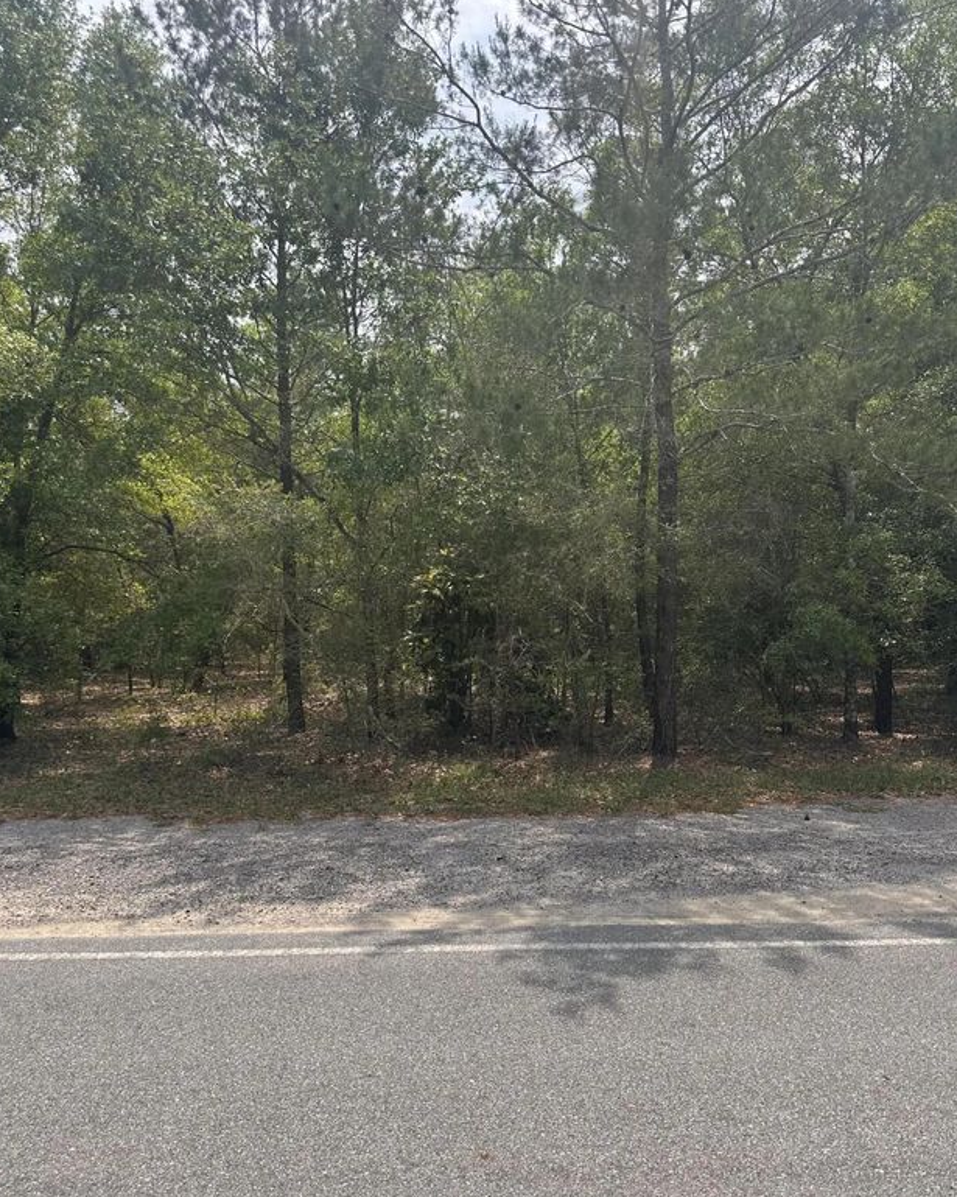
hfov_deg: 54.9
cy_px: 630
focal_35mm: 26
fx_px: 921
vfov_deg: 66.0
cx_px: 484
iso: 80
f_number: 1.78
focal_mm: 6.86
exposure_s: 1/2882
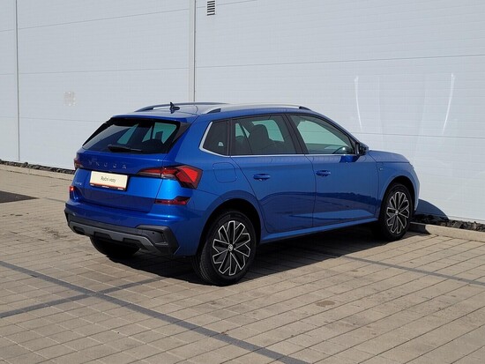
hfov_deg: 67.3
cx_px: 242
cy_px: 182
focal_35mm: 26
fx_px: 364
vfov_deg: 53.1
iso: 40
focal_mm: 5.4
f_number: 1.8
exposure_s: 1/5200
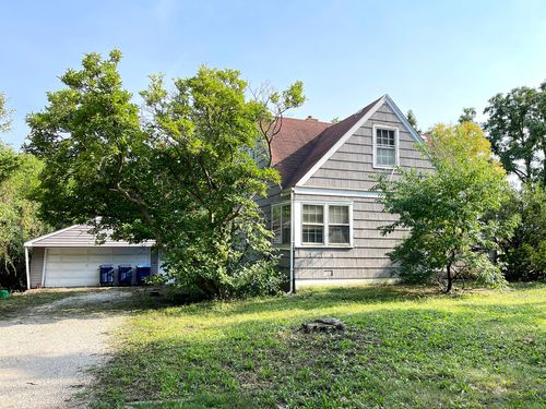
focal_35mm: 25
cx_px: 273
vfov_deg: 54.9
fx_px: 394
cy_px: 204
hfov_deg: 69.4
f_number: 1.6
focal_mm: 5.1
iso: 32
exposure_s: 1/953
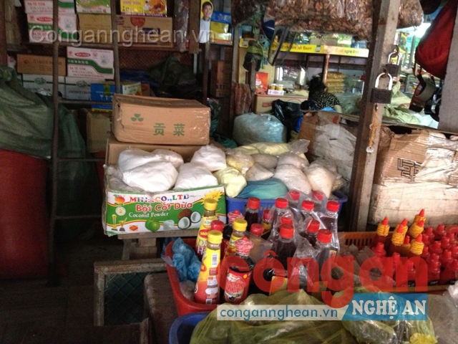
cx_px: 229
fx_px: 463
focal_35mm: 35
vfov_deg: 40.7
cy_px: 172
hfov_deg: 52.6
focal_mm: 4.28
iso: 640
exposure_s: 1/15
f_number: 2.4
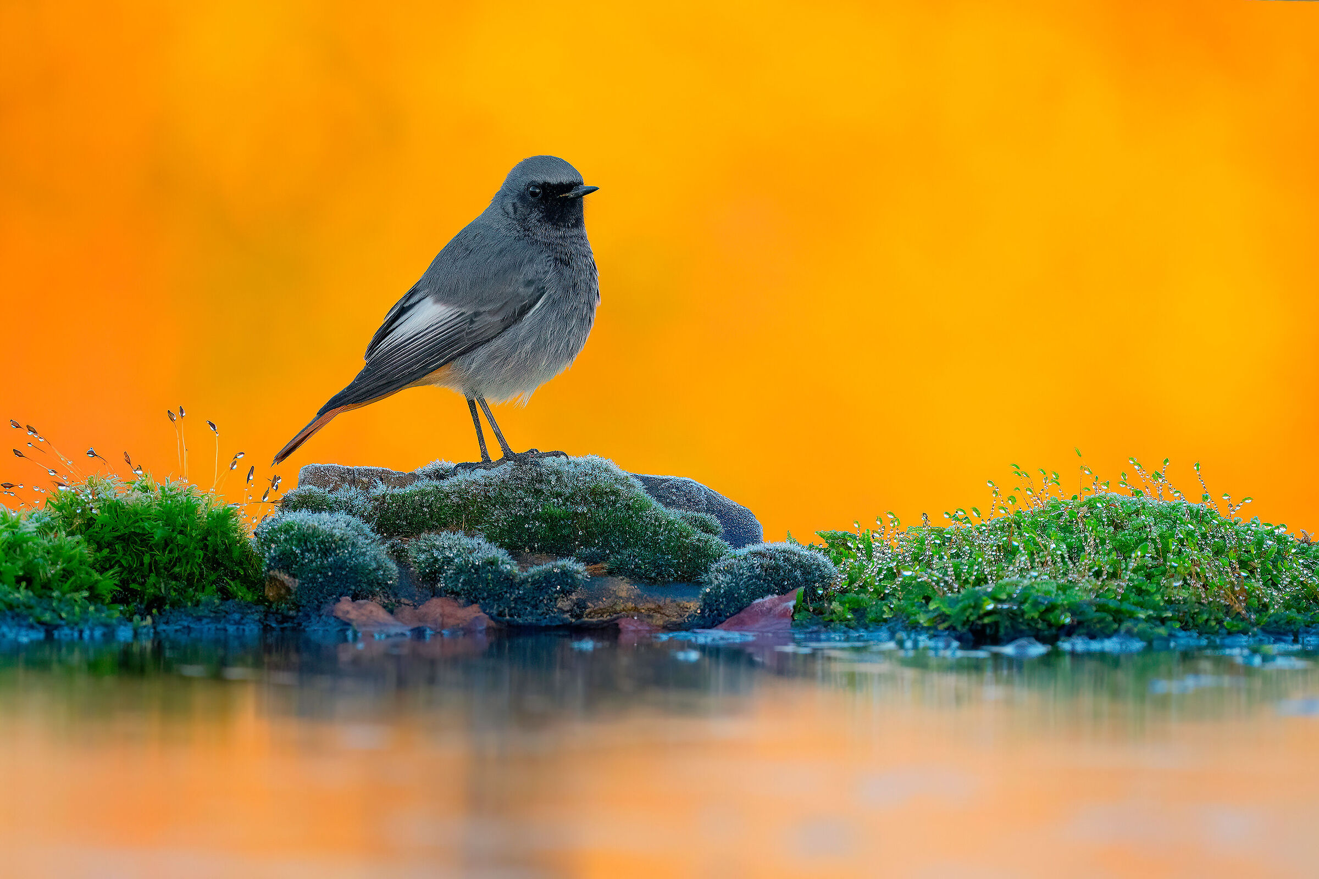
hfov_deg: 2.3
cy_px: 440
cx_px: 660
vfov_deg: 1.5
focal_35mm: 900
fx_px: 32972
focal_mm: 600
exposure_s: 1/640
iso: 1250
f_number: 6.3
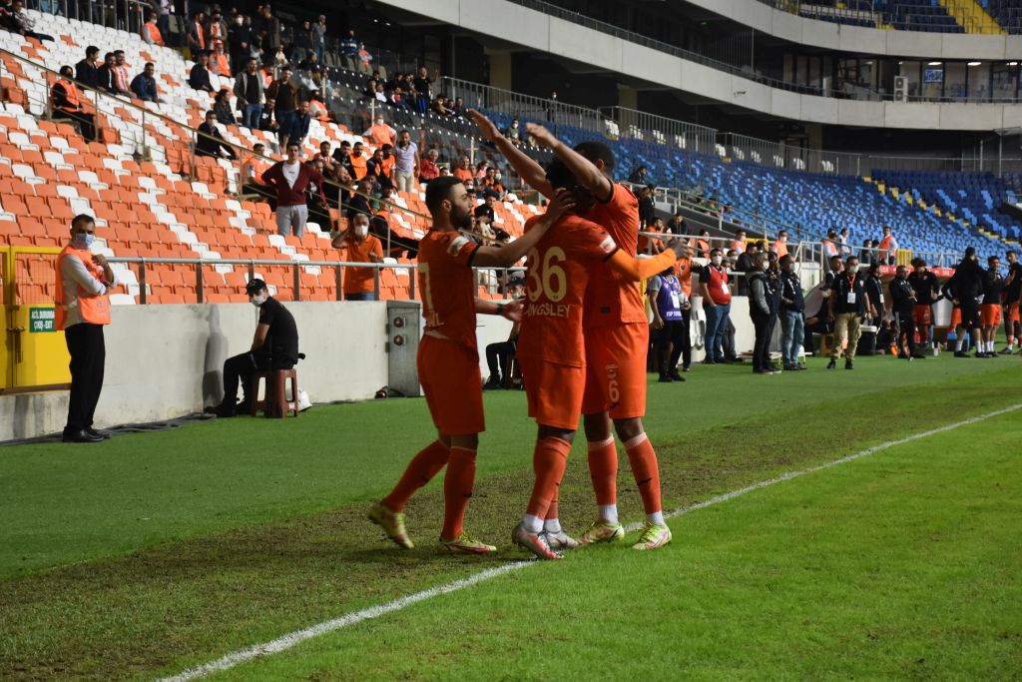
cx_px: 511
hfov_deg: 26.0
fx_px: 2214
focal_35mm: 78
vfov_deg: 17.5
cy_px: 341
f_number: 5
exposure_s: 1/100
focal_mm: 52
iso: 800
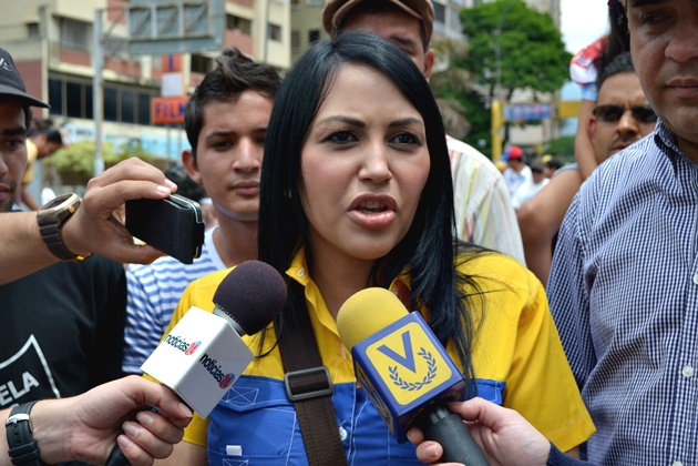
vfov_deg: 23.8
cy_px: 233
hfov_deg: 35.1
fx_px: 1105
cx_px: 349
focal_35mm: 57
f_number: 7.1
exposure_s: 1/200
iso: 100
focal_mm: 38
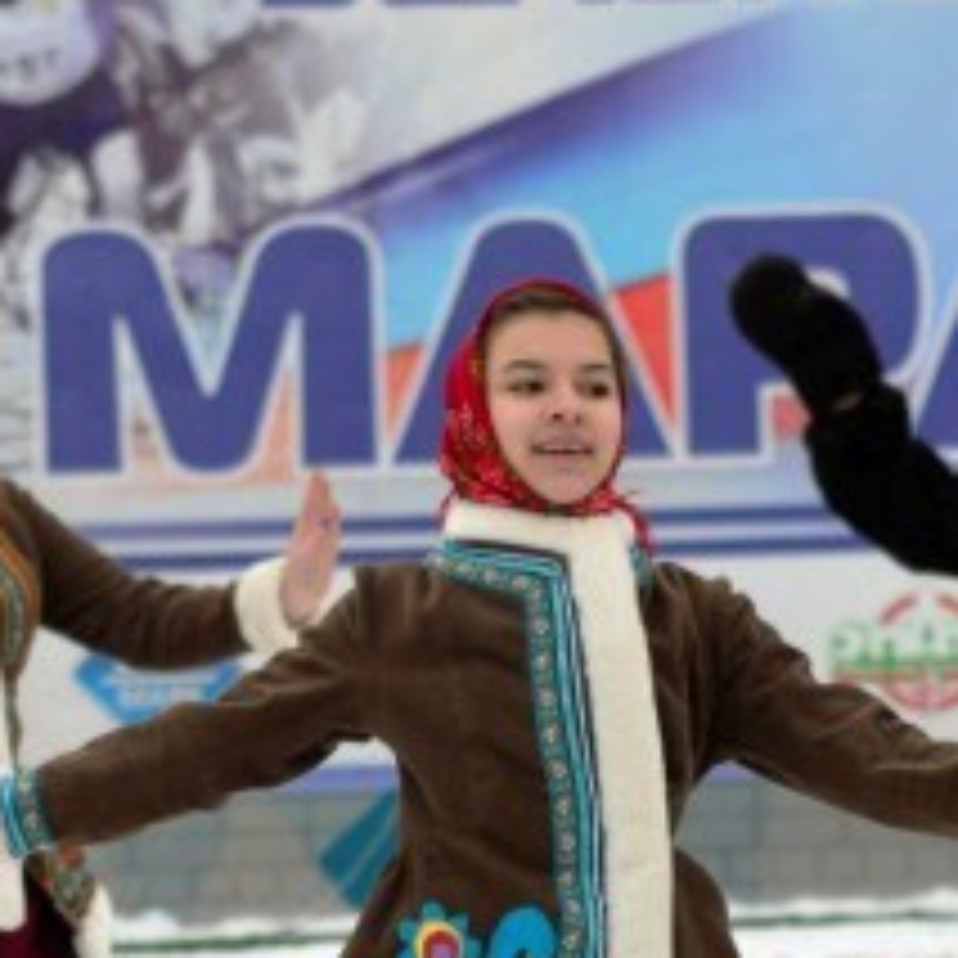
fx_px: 4477
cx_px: 495
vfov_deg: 12.0
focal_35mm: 143
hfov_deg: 12.2
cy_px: 1046
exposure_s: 1/8000
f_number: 1.8
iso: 400
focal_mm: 35
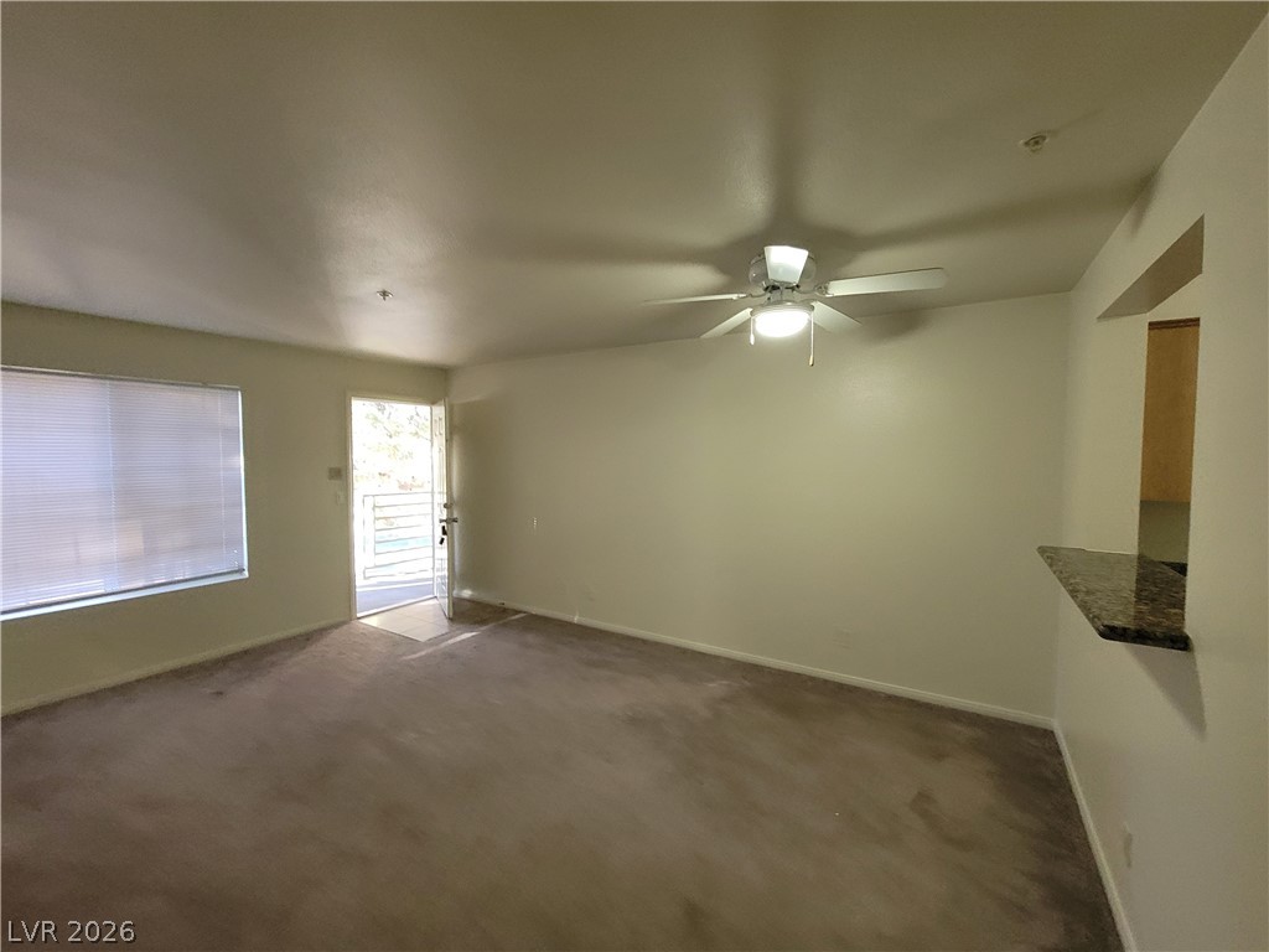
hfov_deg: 106.2
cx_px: 634
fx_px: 477
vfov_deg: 89.9
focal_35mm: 13
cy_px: 476
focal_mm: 2.2
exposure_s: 1/60
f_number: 2.2
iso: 400
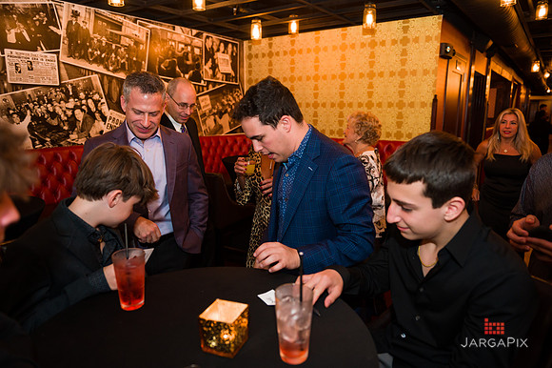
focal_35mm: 24
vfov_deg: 52.8
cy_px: 184
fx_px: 370
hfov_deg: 73.4
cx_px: 276
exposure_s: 1/200
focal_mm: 24
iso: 1250
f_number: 3.2
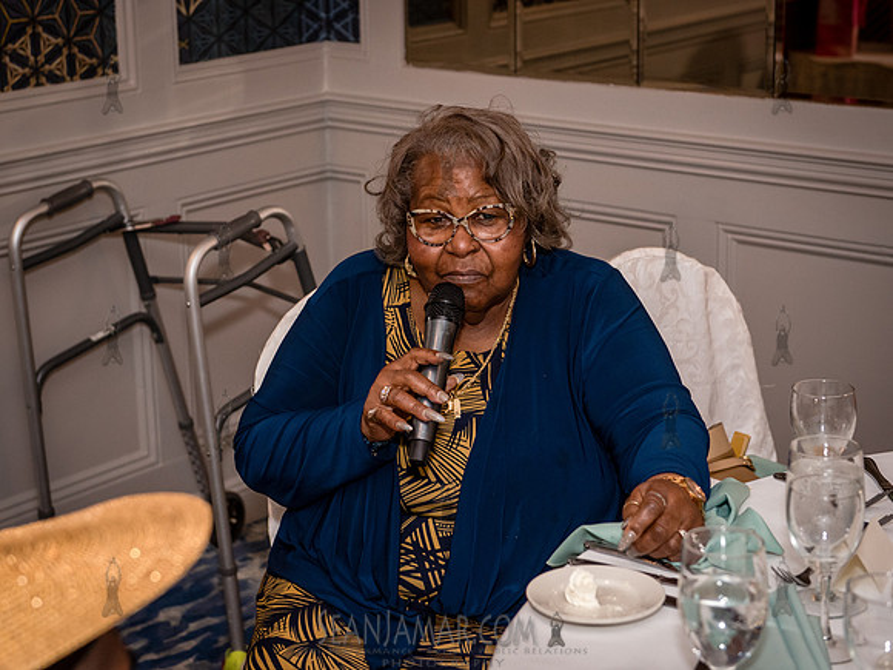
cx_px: 422
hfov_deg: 26.6
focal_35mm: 73
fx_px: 1886
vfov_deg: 20.1
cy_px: 280
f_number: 3.5
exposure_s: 1/200
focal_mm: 58
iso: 1600
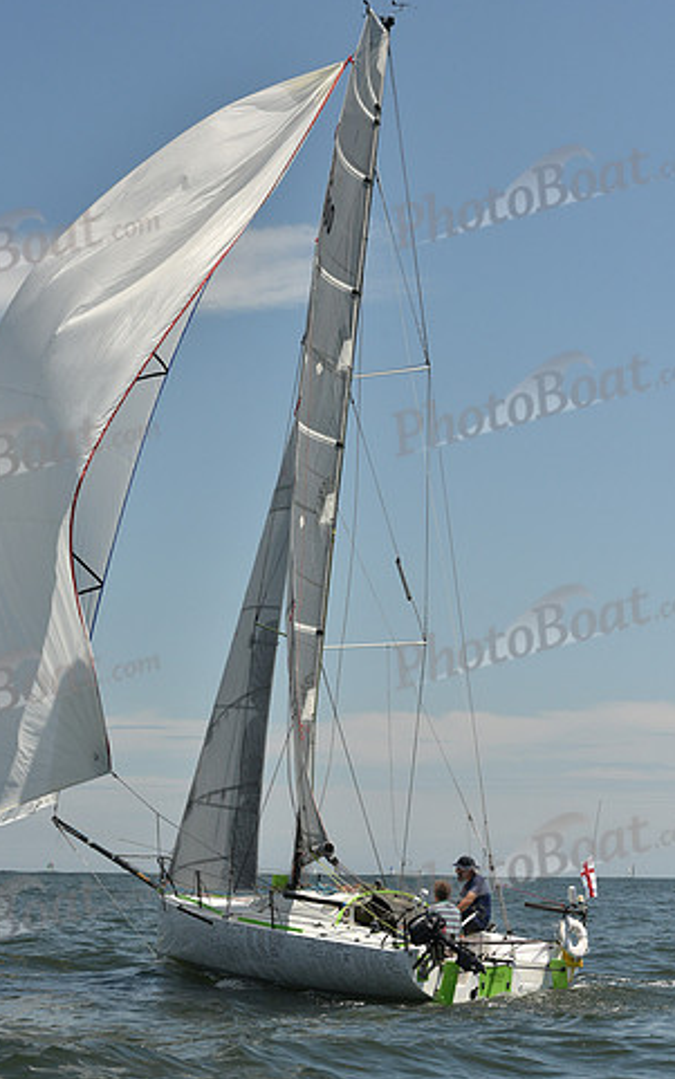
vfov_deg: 24.1
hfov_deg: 15.2
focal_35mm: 86
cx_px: 277
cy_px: 547
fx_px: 2529
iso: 320
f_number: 8
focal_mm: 70
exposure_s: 1/2000
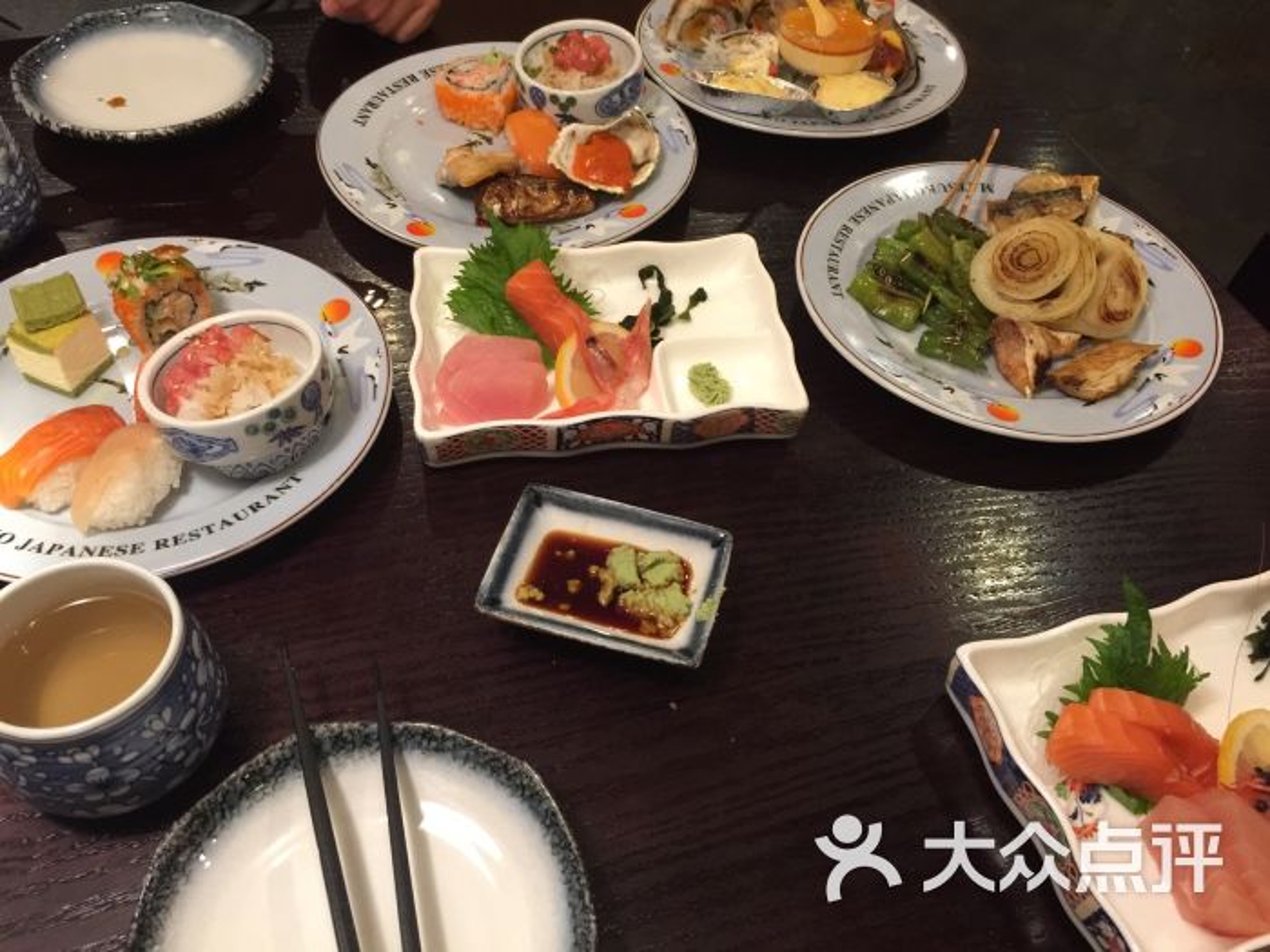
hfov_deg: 61.7
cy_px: 476
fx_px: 1064
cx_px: 635
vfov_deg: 48.2
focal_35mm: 29
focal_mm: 4.15
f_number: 2.2
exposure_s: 1/17
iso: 160
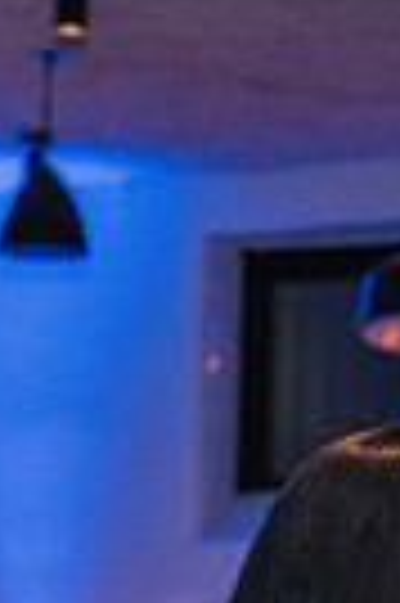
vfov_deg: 11.1
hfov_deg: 7.8
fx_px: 2941
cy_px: 990
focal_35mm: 176
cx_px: 153
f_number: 3.5
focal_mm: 35
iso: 400
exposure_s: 1/200
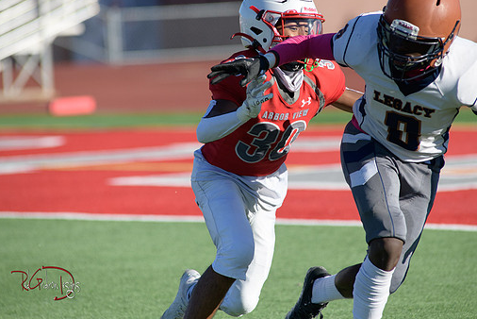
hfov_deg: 6.0
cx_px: 260
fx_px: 4560
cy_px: 147
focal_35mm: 344
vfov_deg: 4.0
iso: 1000
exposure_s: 1/8000
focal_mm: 300
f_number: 5
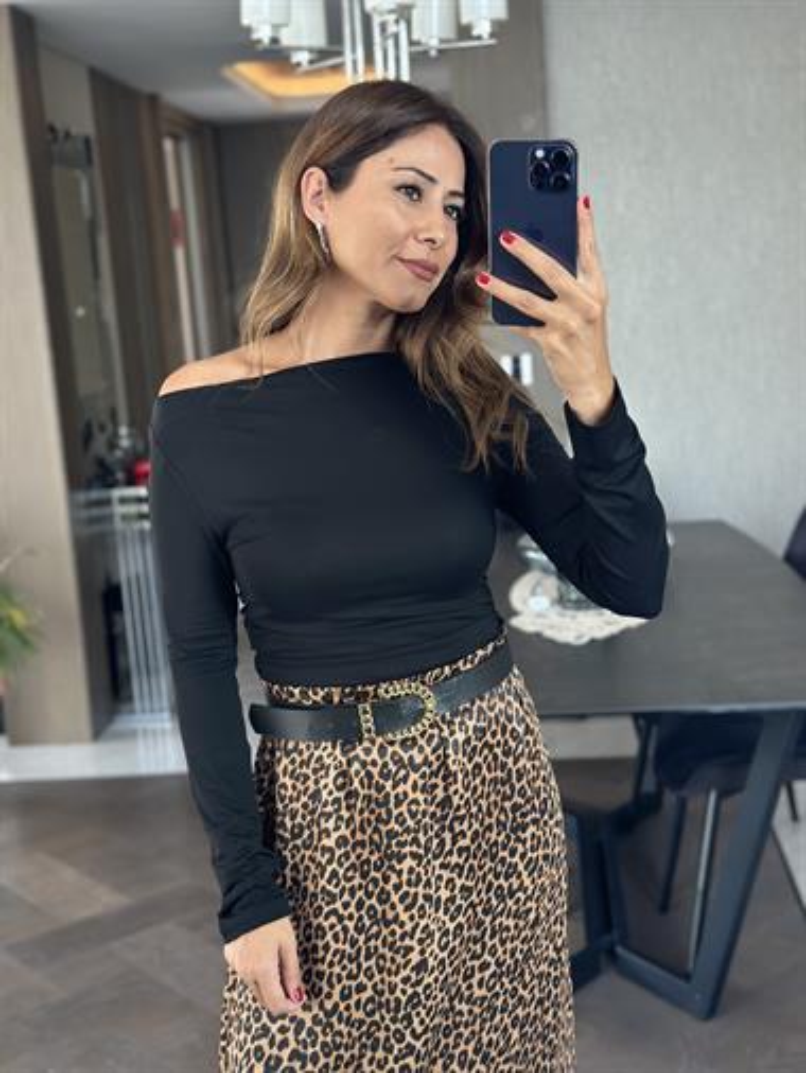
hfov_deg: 30.3
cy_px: 536
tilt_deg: -17.1
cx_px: 403
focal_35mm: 48
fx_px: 1489
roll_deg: +4.4
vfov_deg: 39.6
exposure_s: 1/75
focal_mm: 6.86
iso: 125
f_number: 1.78
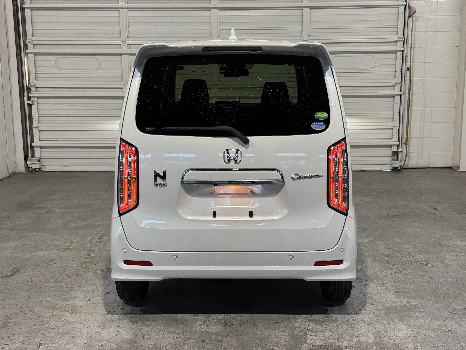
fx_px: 646
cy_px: 175
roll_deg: +0.2
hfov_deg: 39.7
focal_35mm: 48
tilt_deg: -9.9
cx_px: 233
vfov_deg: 30.3
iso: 64
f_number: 1.78
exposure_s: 1/60
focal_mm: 6.76
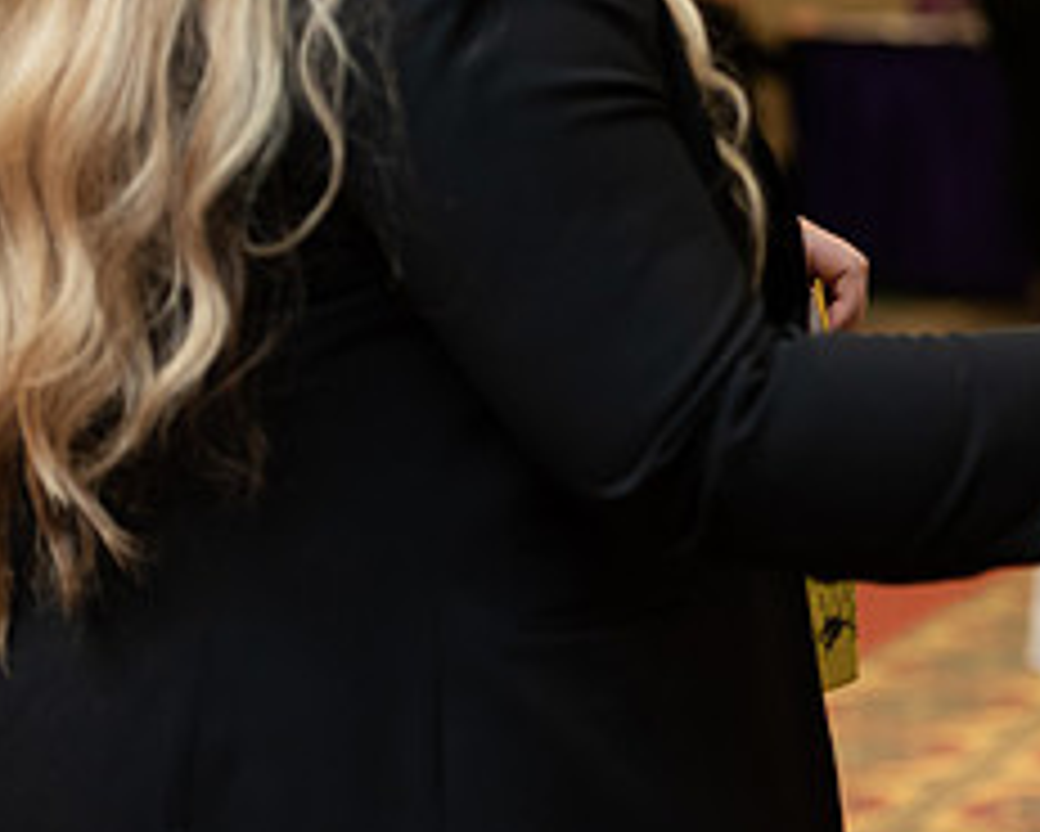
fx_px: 5943
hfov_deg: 9.9
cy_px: 38
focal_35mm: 193
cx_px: 1103
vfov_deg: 8.0
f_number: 3.5
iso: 1600
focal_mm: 82
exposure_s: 1/200
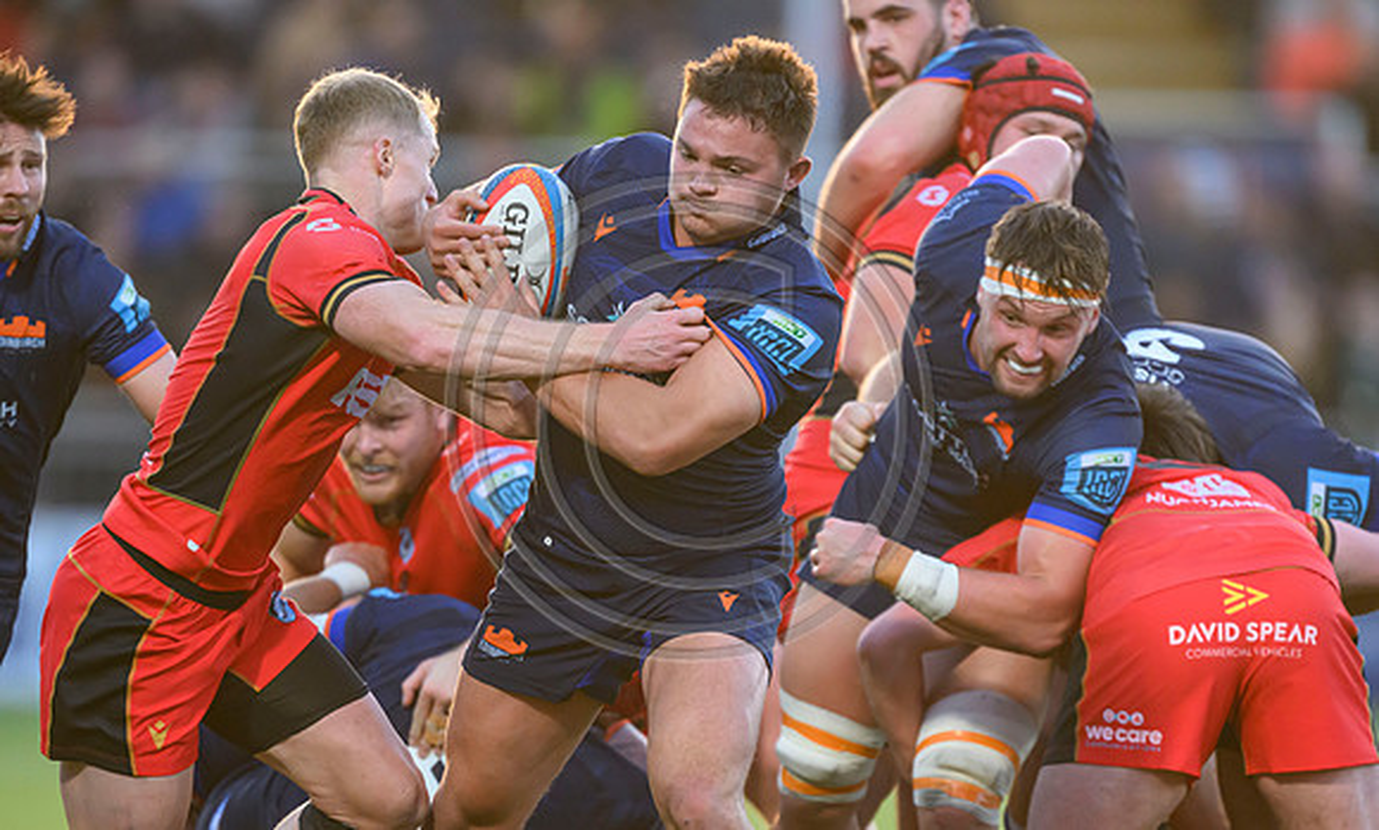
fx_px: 26244
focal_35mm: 706
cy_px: 563
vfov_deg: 1.8
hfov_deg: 3.0
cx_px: 673
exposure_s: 1/1250
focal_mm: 560
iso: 3200
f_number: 4
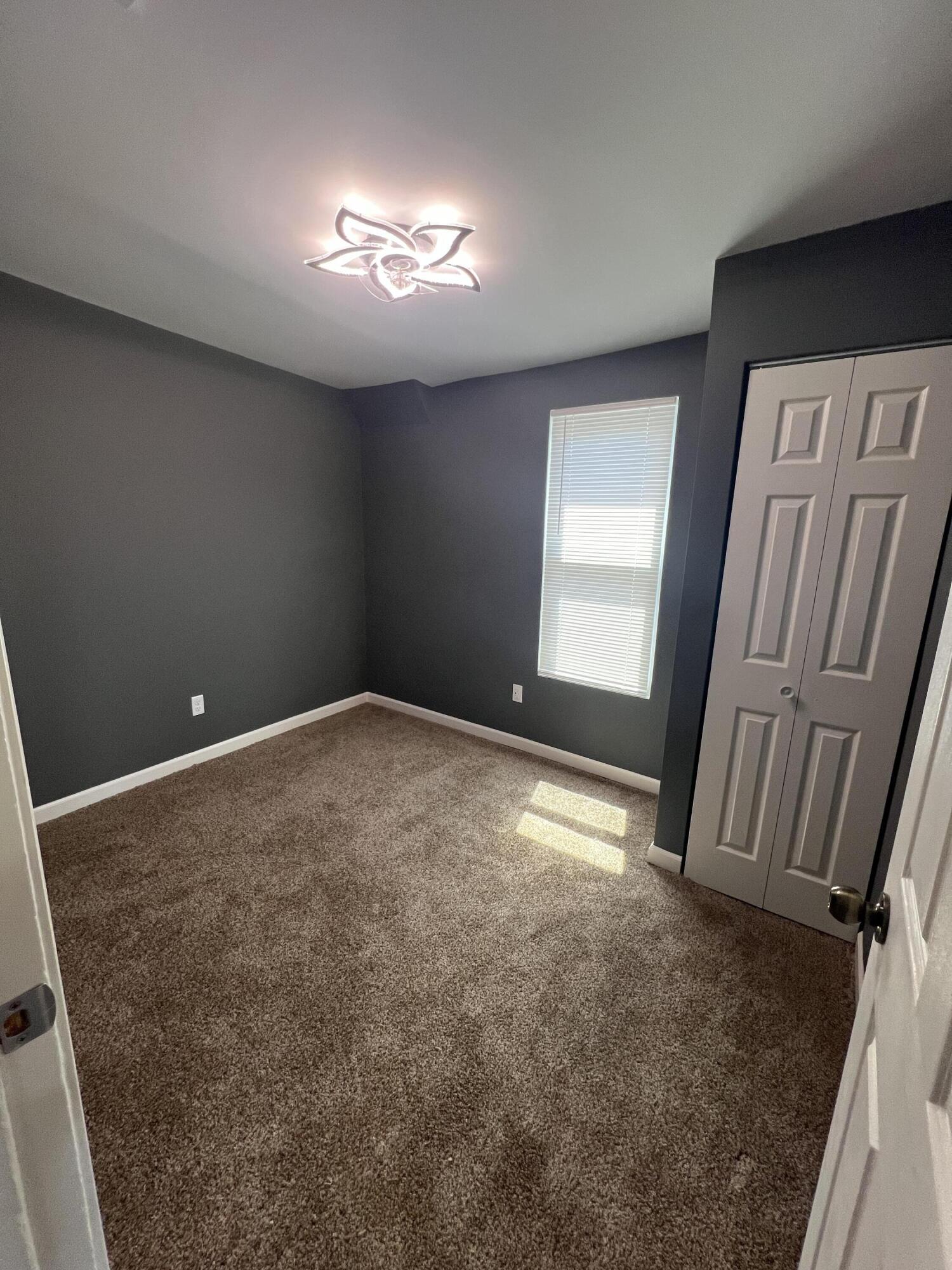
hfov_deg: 89.9
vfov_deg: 106.2
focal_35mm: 13
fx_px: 477
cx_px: 476
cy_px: 635
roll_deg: -1.6
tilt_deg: -10.1
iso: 125
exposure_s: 1/120
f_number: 1.8
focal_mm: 1.57
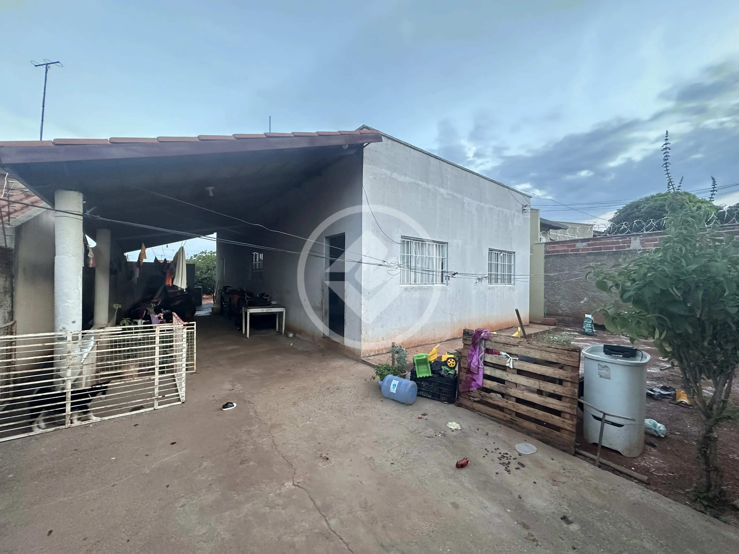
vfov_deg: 85.7
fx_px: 299
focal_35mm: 14
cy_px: 277
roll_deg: -0.8
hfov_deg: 102.1
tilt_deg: +0.0
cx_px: 370
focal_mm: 2.22
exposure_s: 1/84
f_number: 2.2
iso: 320
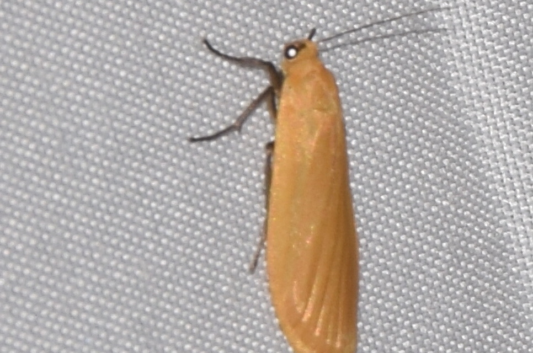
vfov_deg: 6.5
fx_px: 3103
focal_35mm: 210
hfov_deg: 9.8
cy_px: 176
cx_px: 266
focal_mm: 140
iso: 100
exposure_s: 1/160
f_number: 13
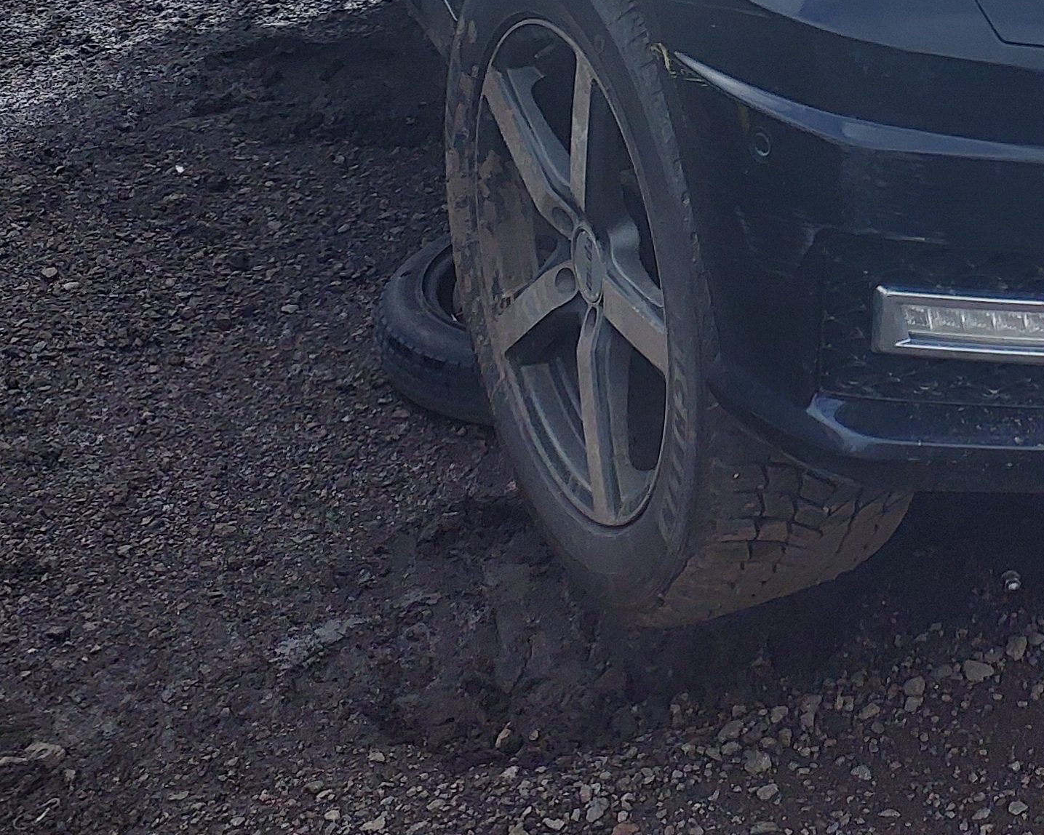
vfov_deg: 19.8
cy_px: -151
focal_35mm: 73
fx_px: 2256
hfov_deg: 24.8
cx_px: 1048
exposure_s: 1/379
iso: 40
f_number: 1.9
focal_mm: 3.58
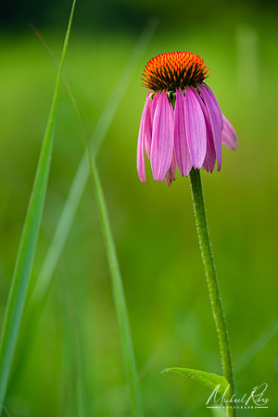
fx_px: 1216
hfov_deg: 13.0
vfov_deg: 19.5
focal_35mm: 105
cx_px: 139
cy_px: 208
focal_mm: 105
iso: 100
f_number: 4
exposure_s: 1/30
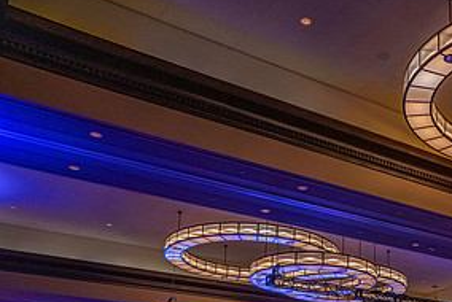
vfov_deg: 26.2
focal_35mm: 49
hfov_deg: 36.0
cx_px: 460
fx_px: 616
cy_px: 300
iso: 4000
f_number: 2.8
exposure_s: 1/160
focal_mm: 24
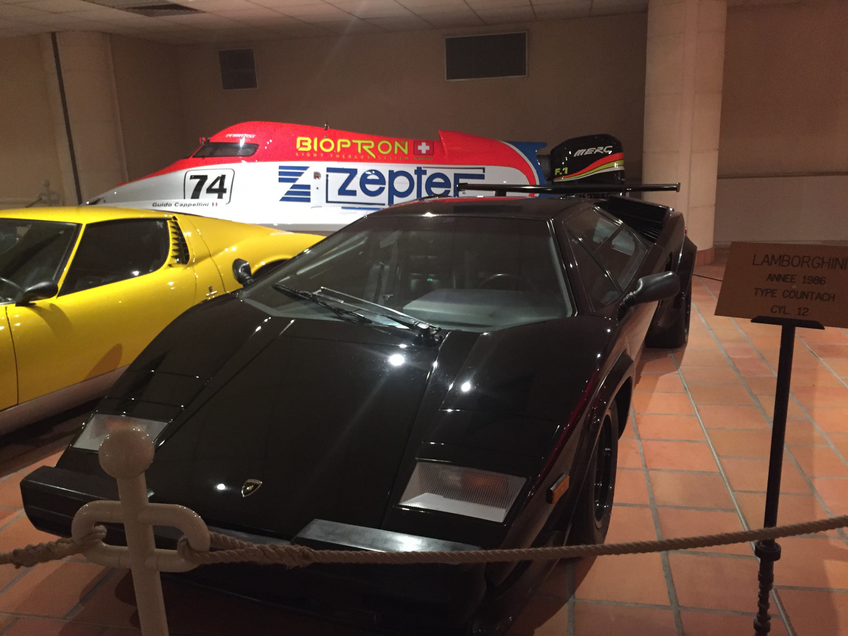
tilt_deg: -15.2
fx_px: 710
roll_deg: +1.5
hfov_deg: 61.7
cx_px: 424
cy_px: 318
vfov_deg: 48.2
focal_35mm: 29
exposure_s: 1/17
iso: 320
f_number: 2.2
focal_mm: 4.15
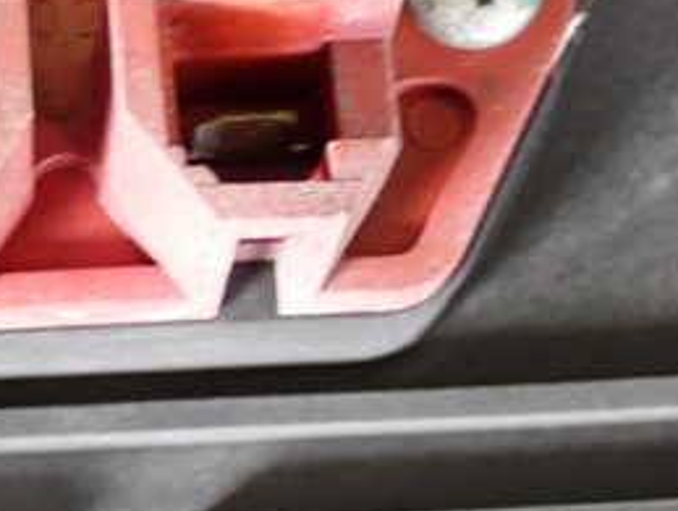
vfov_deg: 9.5
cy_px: 29
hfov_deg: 12.5
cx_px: -68
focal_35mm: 155
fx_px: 3040
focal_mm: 11.88
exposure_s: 1/40
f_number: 3.8
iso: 800
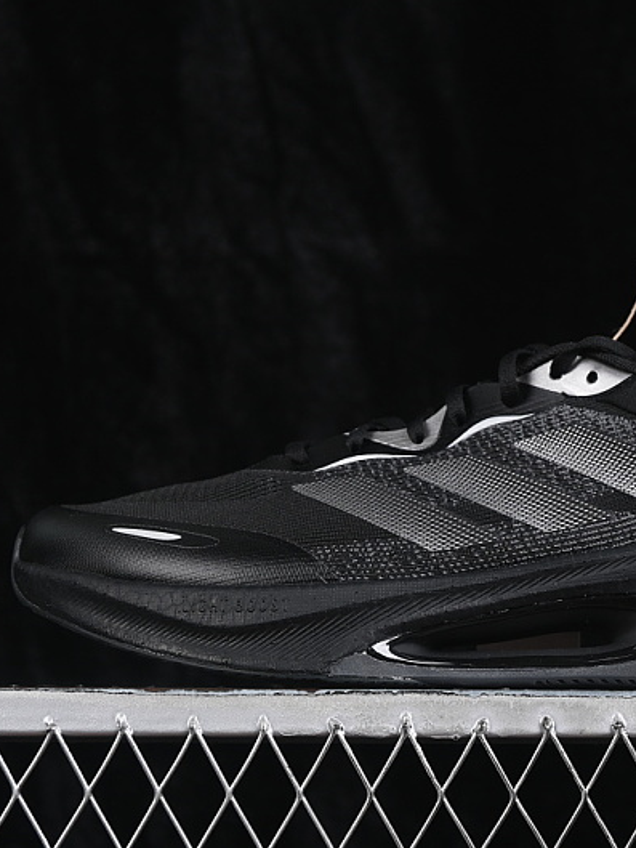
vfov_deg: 18.0
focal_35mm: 109
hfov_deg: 13.5
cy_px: 426
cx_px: 490
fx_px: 2669
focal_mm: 50
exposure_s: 1/60
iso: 160
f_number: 6.3
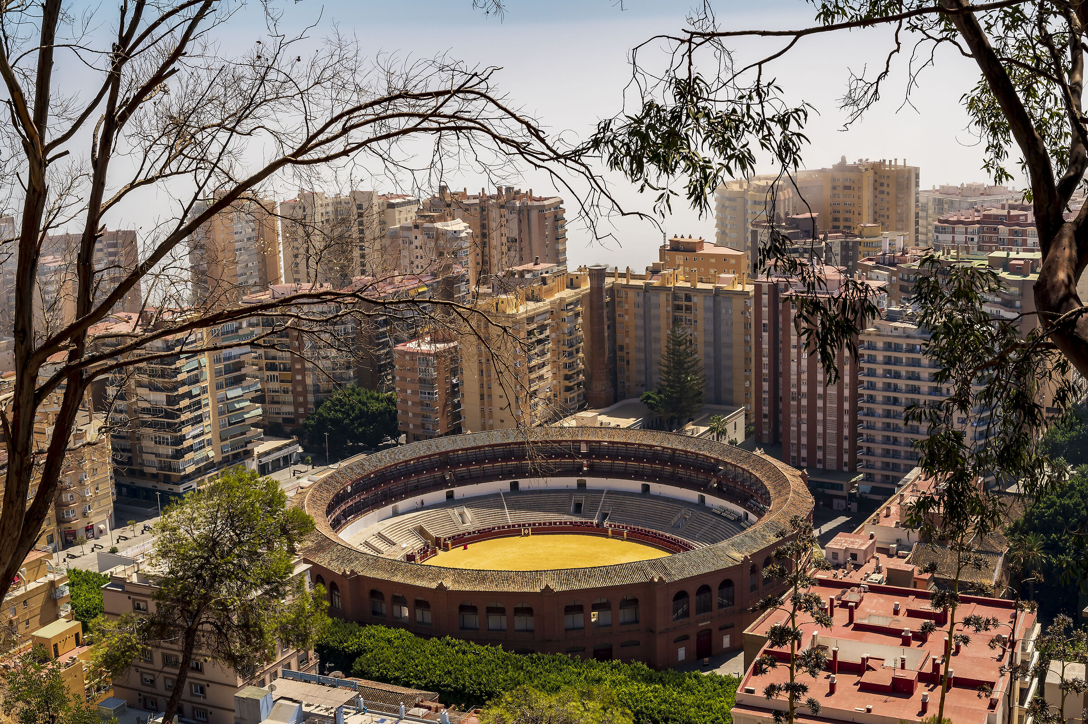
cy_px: 362
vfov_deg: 29.8
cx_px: 544
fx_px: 1359
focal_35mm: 45
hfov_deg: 43.6
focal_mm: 45
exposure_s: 1/400
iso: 160
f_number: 14
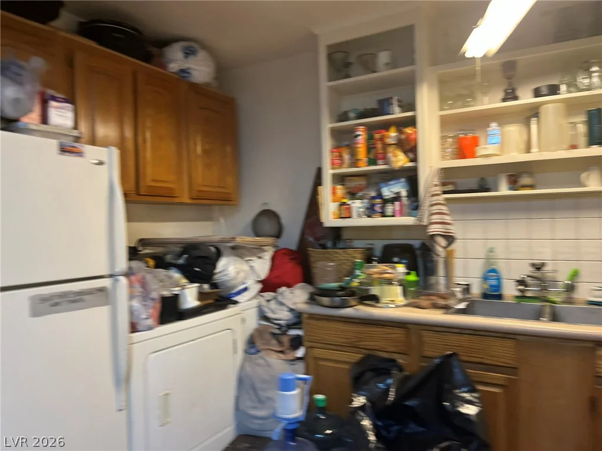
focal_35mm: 26
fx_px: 452
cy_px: 226
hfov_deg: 67.3
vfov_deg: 53.1
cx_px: 301
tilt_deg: -2.1
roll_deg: +2.7
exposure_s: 1/60
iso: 125
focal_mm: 5.1
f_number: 1.6
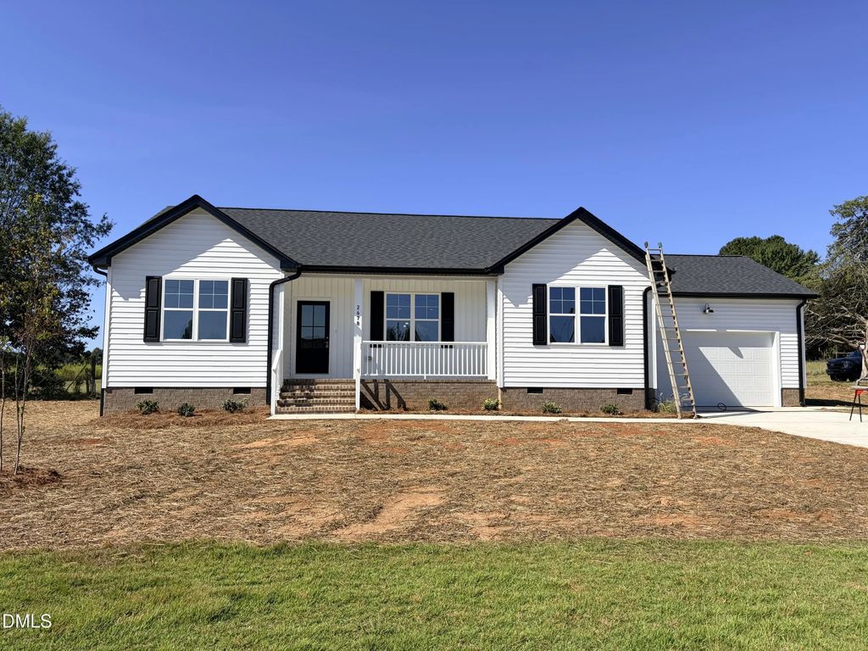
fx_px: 652
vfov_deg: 53.1
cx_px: 434
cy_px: 326
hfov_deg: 67.3
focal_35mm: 26
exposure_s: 1/4065
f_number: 1.6
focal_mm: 5.96
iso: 50
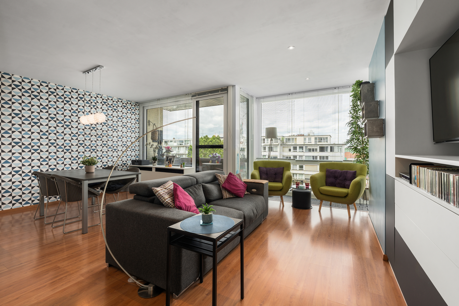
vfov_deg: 73.7
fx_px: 204
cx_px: 230
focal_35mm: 16
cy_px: 153
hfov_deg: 96.7
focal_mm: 16
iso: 250
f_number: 11
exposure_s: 1/8
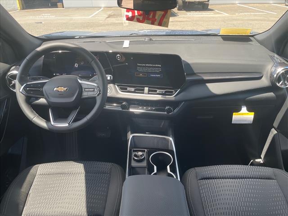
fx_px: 216
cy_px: 108
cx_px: 144
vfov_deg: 53.1
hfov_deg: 67.3
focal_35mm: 26
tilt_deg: -27.9
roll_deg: +2.4
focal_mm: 4.2
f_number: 1.6
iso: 50
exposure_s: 1/121
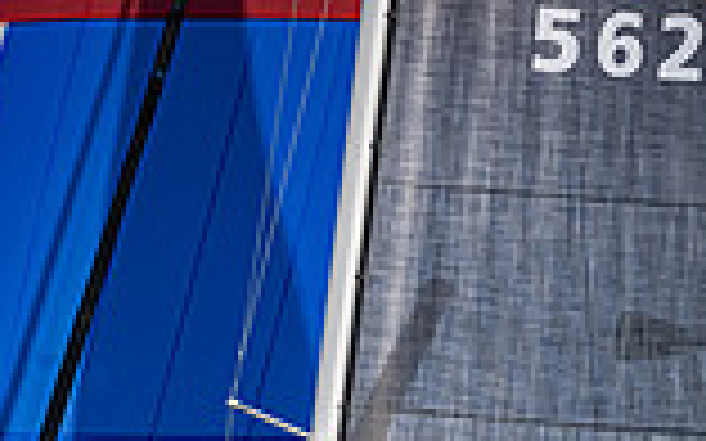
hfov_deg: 1.6
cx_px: 495
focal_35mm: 1326
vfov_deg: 1.0
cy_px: 790
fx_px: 25504
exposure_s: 1/6400
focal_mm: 350
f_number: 5.3
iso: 400
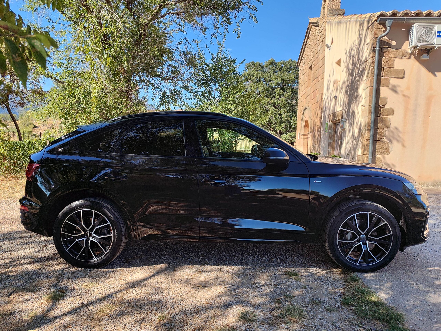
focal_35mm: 25
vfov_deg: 54.9
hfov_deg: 69.4
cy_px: 166
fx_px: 318
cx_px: 220
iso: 50
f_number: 1.89
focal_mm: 5.95
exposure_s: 1/598
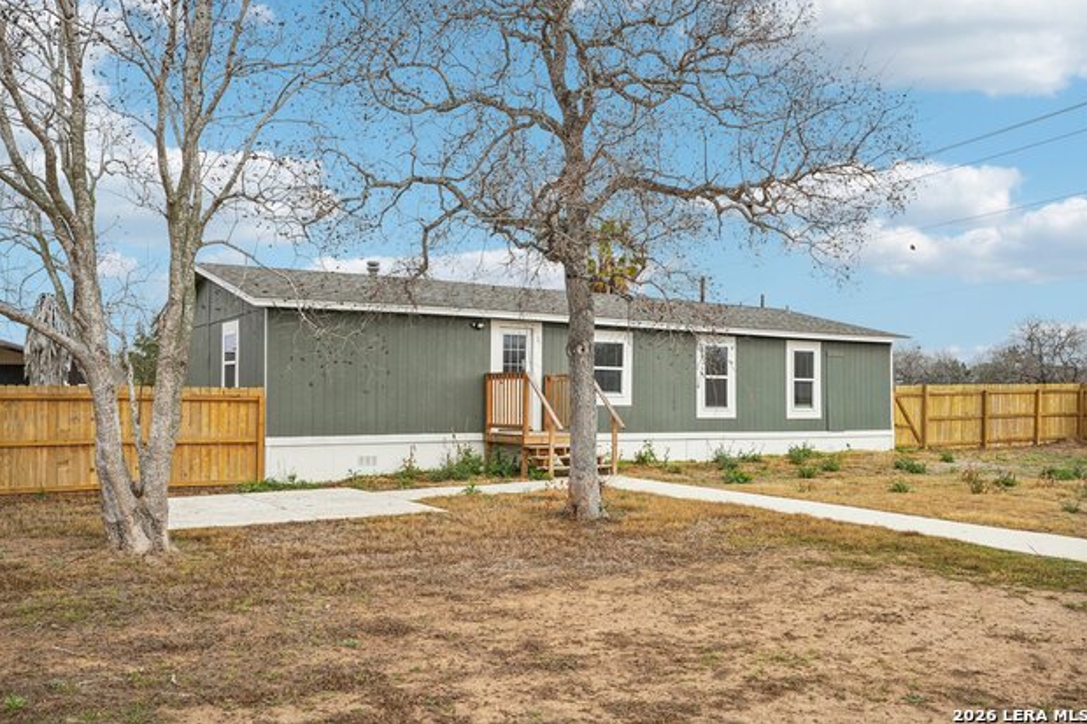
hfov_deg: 59.5
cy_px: 351
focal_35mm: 32
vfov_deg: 41.7
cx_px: 531
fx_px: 951
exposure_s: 1/320
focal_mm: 30.5
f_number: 8
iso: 100
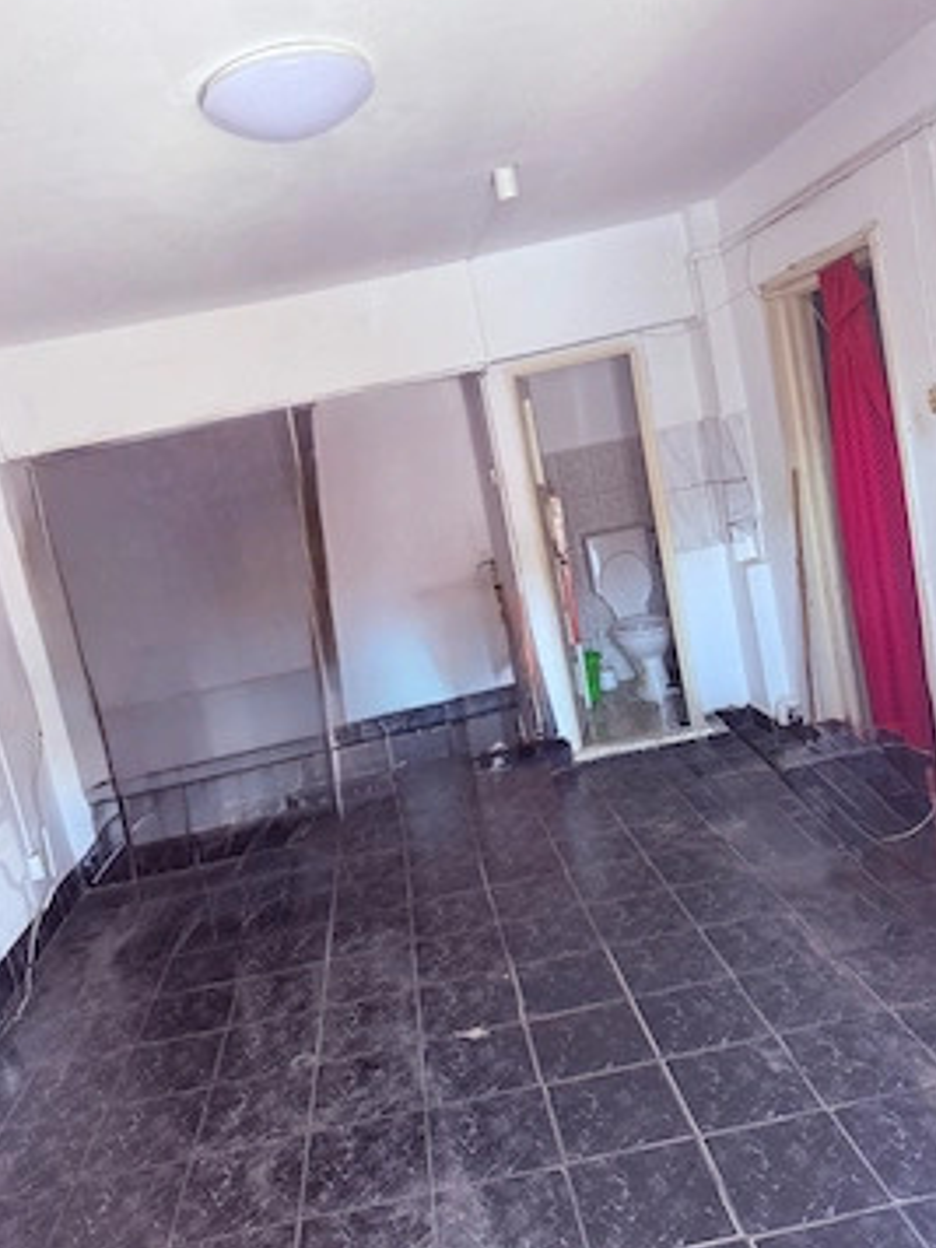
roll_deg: +10.5
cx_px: 431
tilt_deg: -6.8
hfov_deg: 51.3
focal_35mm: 27
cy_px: 617
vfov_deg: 65.3
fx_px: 973
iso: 200
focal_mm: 6.76
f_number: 1.78
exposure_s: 1/113
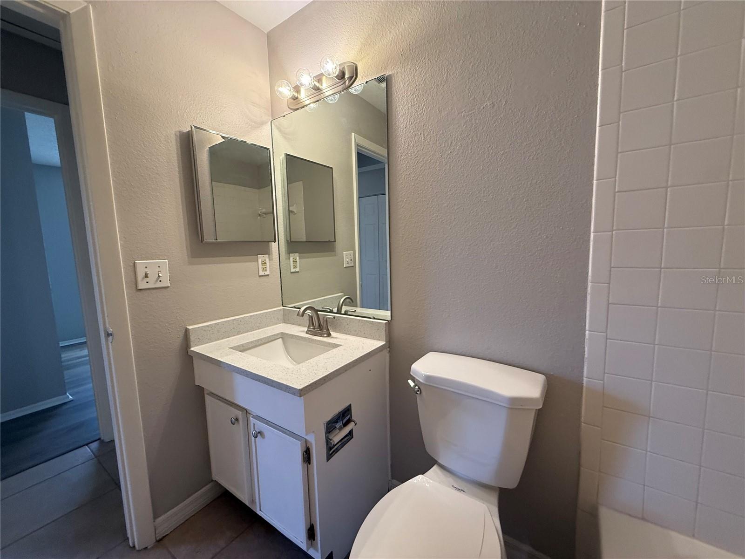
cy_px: 280
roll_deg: +2.4
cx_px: 372
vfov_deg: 85.7
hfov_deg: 102.1
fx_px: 301
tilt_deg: -2.9
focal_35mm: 14
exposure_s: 1/60
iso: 200
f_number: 2.2
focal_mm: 2.22
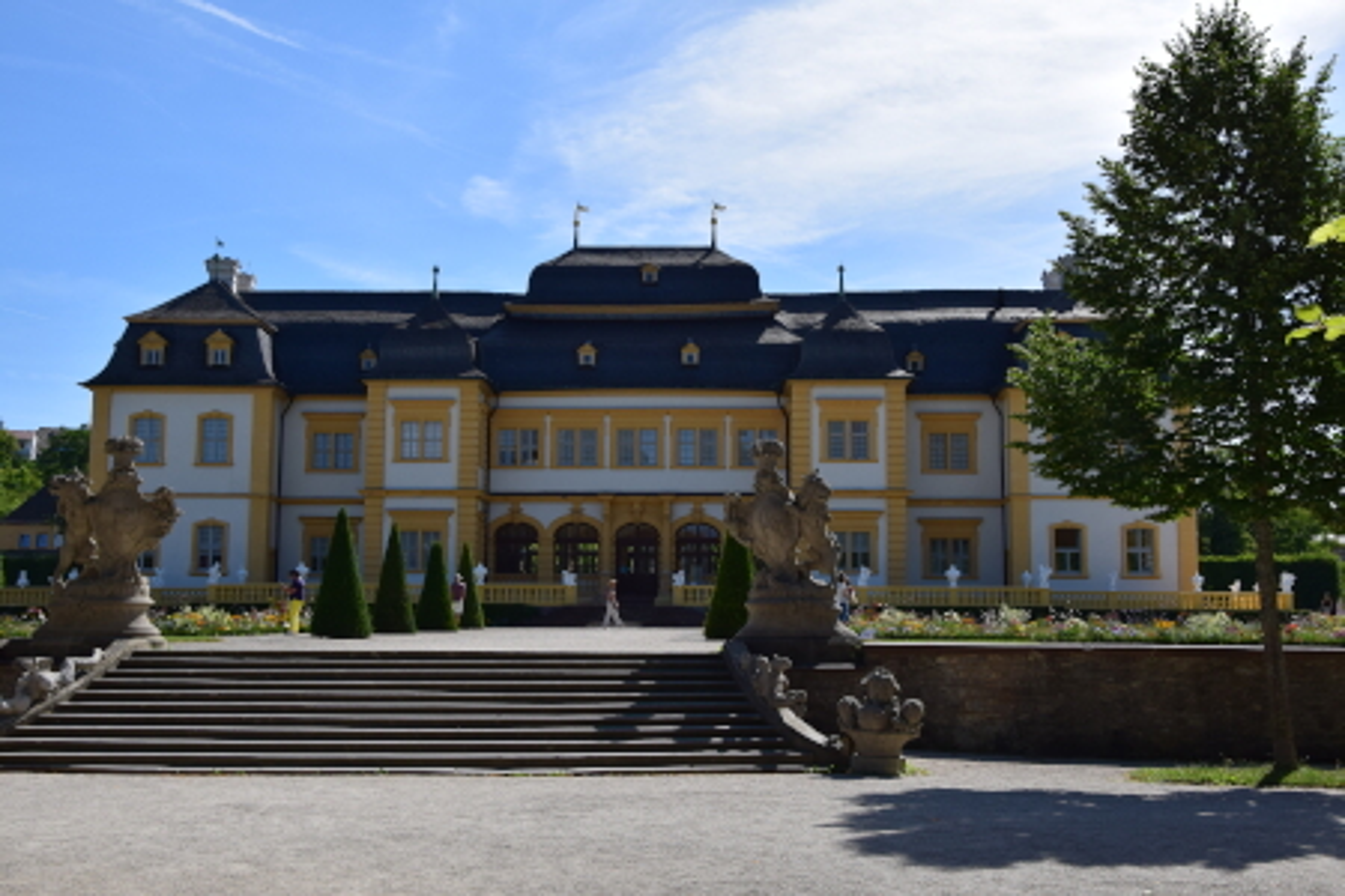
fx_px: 1569
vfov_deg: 31.9
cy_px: 448
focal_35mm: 42
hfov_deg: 46.4
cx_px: 672
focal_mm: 28
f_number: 11
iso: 280
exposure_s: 1/500
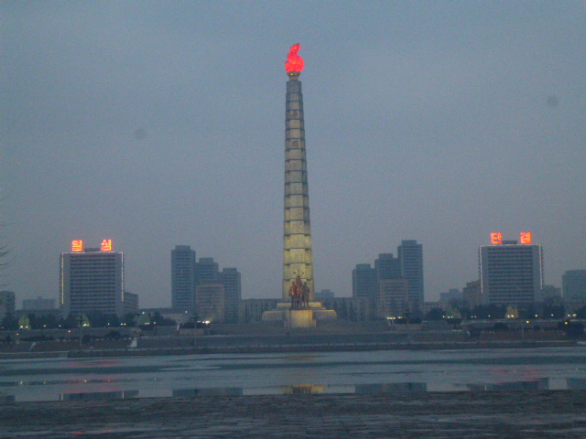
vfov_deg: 18.4
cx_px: 293
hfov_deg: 24.4
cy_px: 220
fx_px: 1354
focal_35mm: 80
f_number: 5.3
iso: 800
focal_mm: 14.3
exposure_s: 1/6
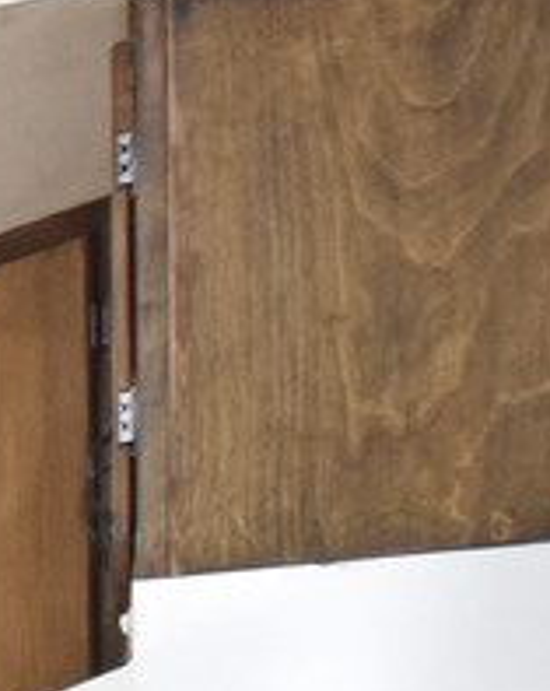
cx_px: -2032
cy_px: 1147
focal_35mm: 116
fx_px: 2366
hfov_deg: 6.8
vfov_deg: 14.9
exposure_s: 1/60
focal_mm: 10
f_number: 4
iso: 220
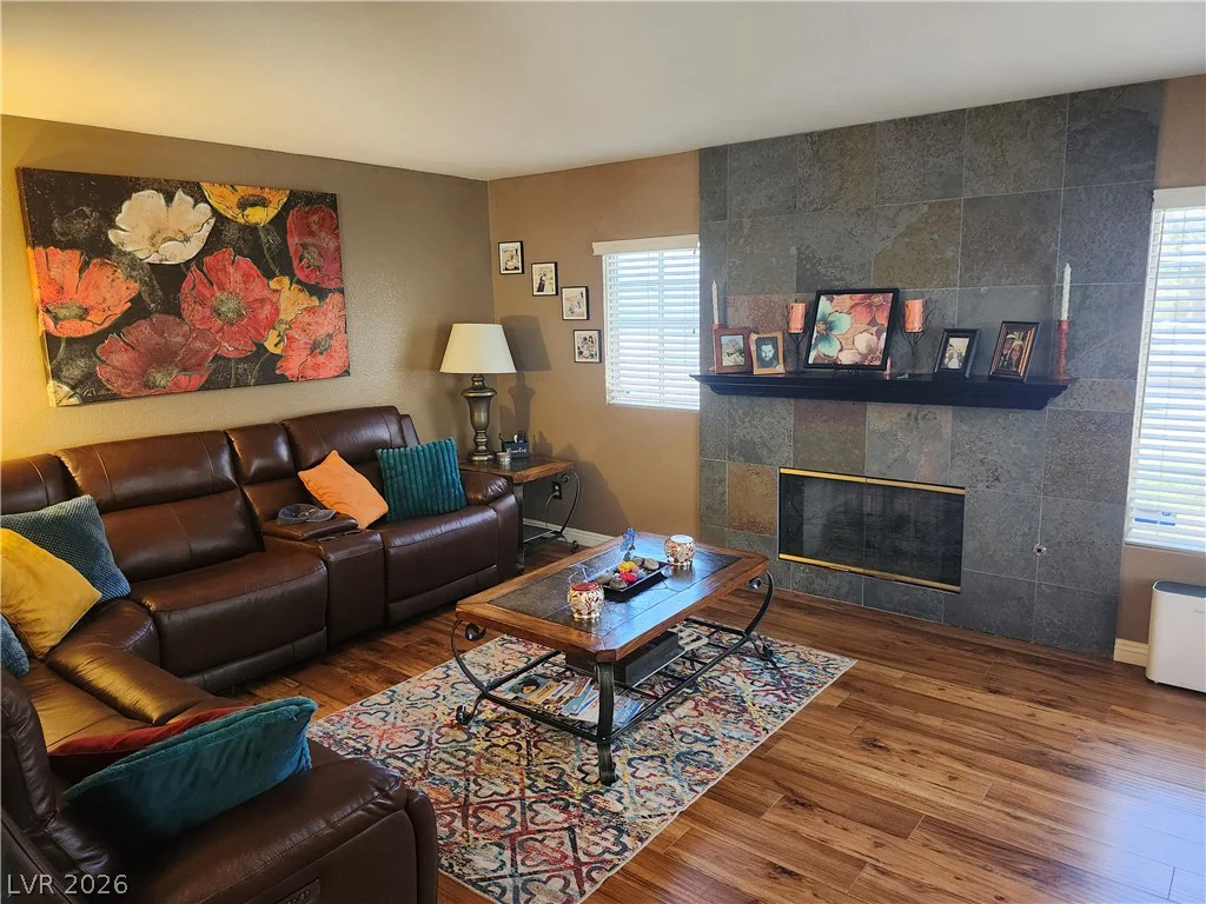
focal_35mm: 23
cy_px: 452
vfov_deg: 58.9
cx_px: 603
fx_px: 801
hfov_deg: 73.9
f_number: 1.8
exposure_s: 1/120
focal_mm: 5.54
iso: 1000
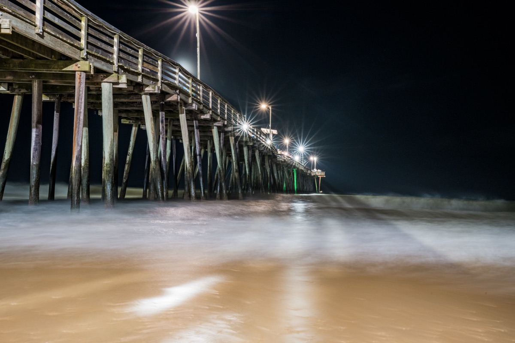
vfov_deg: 30.5
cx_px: 258
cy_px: 172
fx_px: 629
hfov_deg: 44.5
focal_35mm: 44
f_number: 16
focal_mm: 44
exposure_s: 8
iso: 500
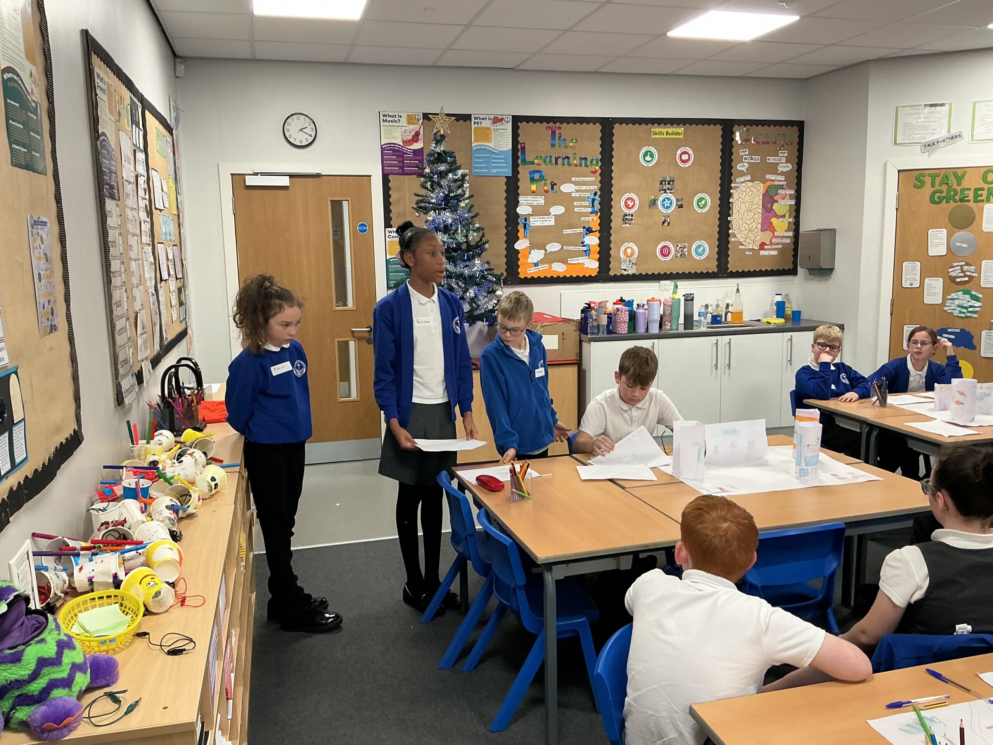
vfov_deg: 48.2
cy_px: 372
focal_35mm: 29
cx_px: 496
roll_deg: +0.7
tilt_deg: -10.8
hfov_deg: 61.7
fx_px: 832
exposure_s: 1/60
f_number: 1.8
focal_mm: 3
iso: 100
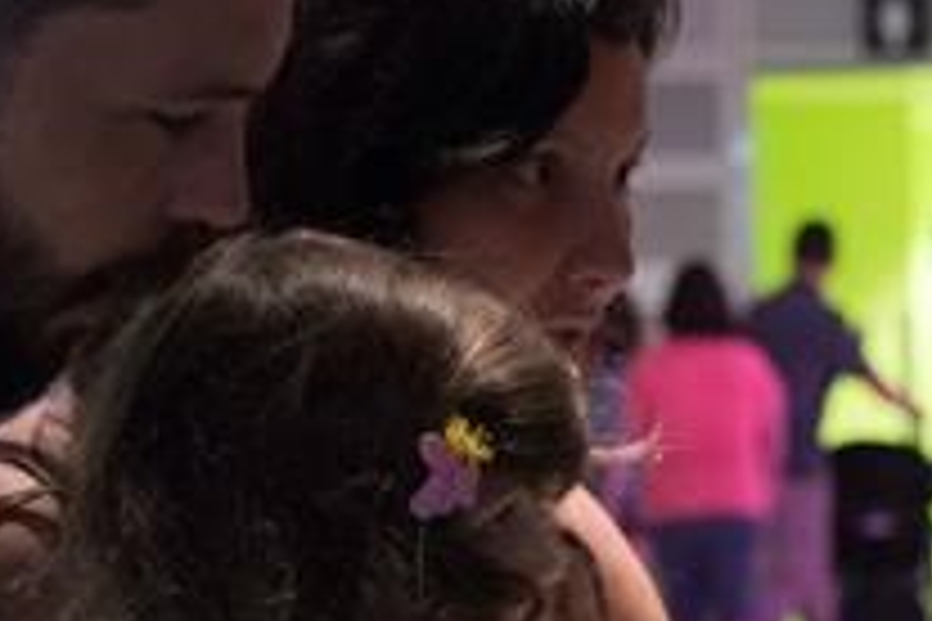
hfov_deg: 11.6
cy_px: 747
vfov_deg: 7.7
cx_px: 900
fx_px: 4556
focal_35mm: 176
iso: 6400
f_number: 5.6
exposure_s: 1/60
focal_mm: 56
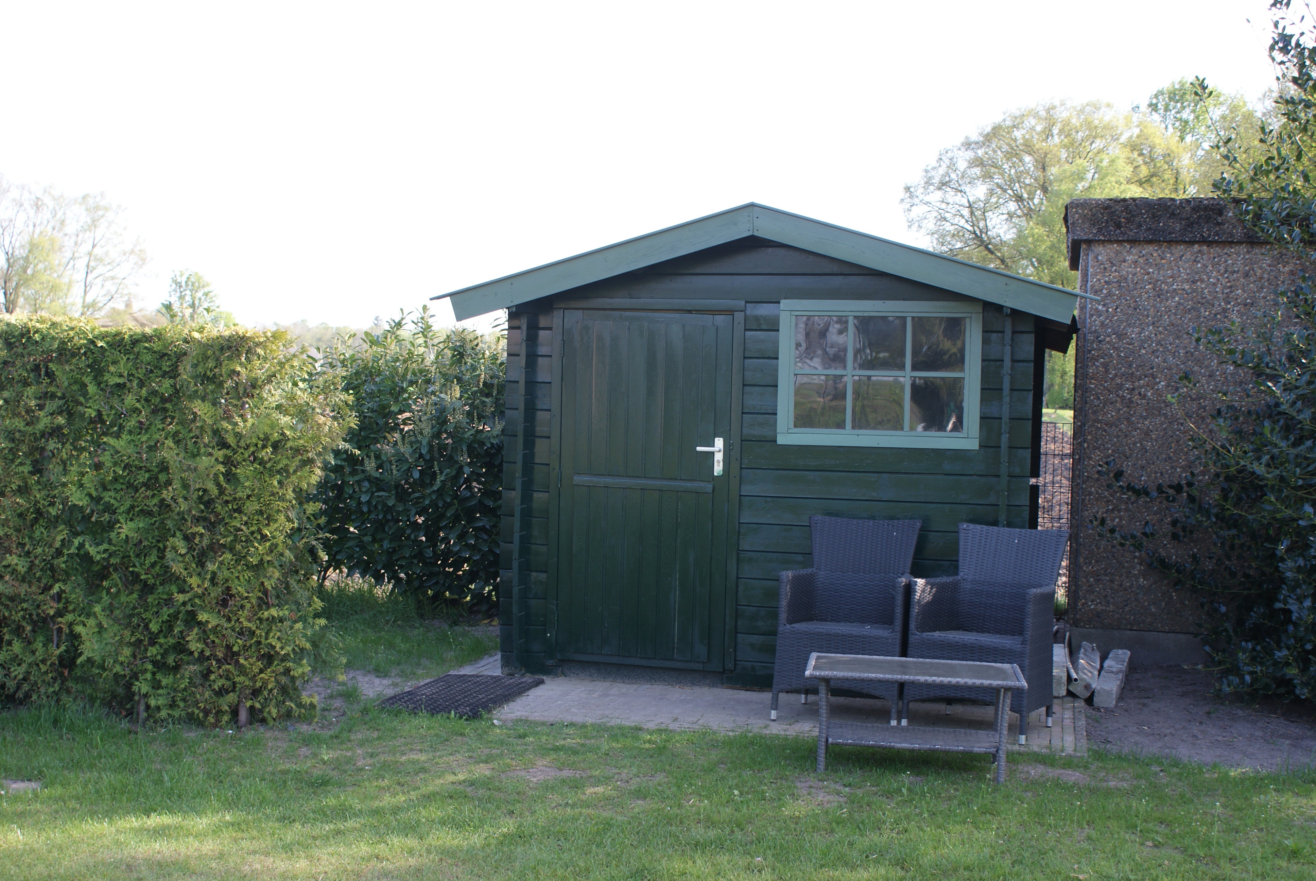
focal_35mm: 45
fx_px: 1647
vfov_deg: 29.9
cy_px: 440
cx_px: 658
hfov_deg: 43.6
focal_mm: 30
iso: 125
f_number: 5
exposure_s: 1/60
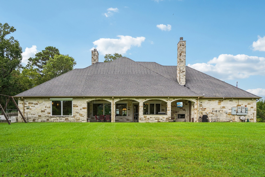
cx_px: 132
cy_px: 88
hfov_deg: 73.7
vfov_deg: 53.1
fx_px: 177
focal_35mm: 24
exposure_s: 1/800
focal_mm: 24
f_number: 8
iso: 500
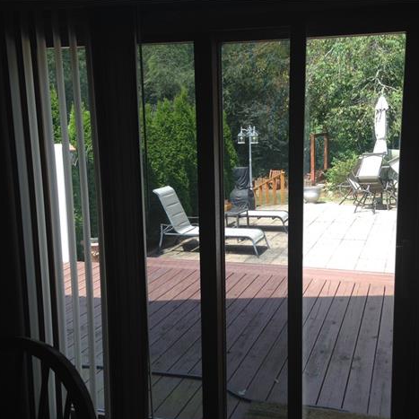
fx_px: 548
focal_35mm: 40
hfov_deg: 41.7
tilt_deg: -7.7
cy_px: 212
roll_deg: +0.5
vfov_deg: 41.9
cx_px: 252
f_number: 2.4
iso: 50
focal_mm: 4.12
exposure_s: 1/321
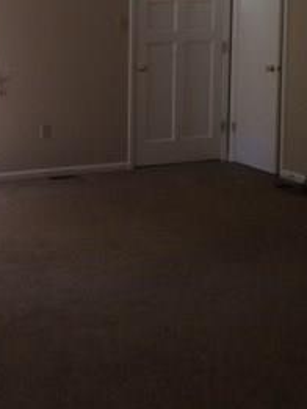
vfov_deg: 26.9
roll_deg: +0.2
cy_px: 88
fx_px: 839
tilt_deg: -7.3
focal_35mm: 71
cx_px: -19
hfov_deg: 19.9
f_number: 2.2
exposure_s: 1/40
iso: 40
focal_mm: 4.15
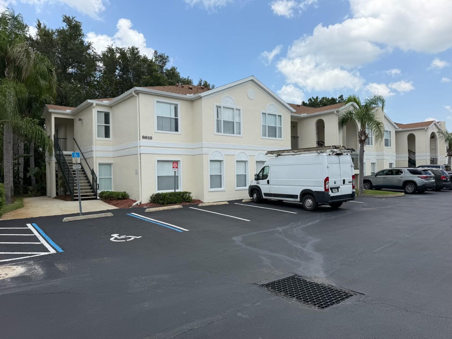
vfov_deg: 56.8
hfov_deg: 71.6
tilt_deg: -0.8
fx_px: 313
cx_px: 226
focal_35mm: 24
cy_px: 170
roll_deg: +1.0
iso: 80
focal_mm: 6.76
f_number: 1.78
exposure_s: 1/3953
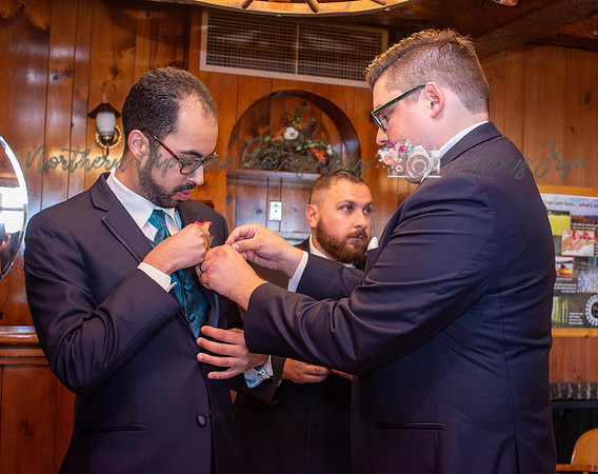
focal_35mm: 49
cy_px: 237
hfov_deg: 38.4
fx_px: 859
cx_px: 320
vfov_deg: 30.8
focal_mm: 29
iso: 1400
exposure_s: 1/60
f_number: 4.2
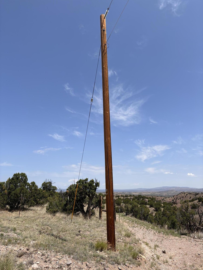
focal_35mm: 26
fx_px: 203
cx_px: 102
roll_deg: +1.9
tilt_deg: +13.2
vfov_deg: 67.3
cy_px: 135
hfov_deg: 53.1
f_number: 1.6
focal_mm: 5.96
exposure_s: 1/4630
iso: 50
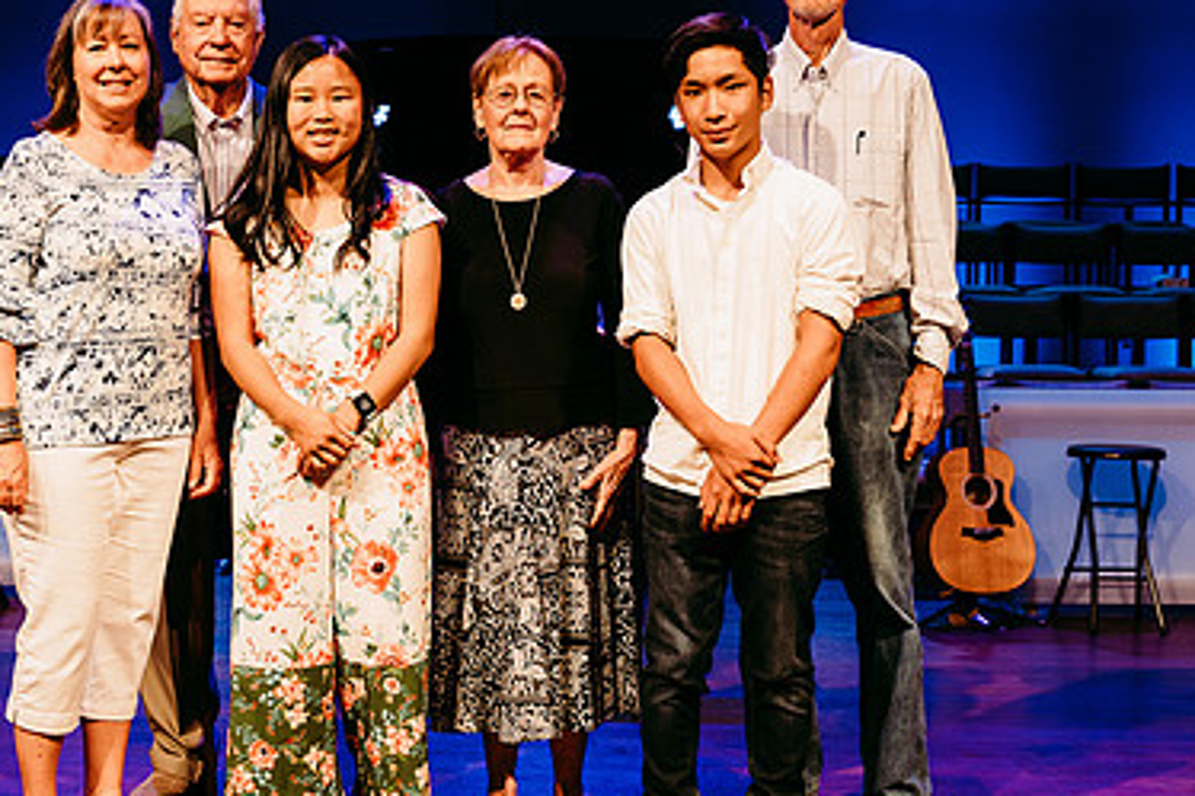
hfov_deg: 33.7
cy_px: 353
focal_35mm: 59
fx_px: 1958
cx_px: 425
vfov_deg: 23.0
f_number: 4
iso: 1000
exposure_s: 1/200
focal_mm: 38
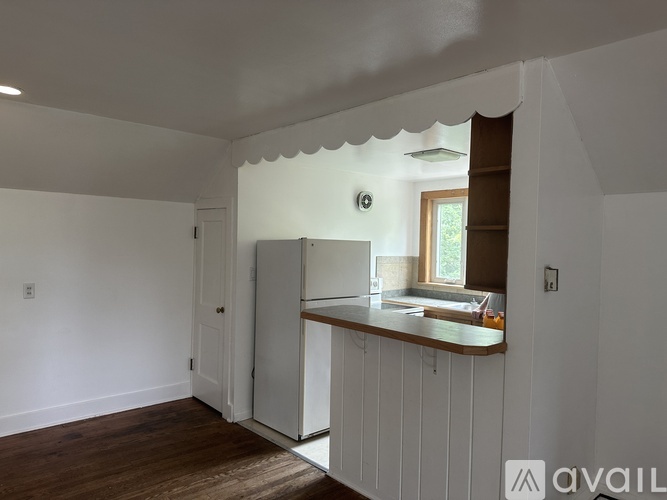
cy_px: 250
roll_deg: -0.6
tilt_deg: -2.4
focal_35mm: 24
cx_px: 334
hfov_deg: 71.6
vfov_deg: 56.8
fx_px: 462
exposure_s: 1/60
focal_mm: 6.86
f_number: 1.78
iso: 125
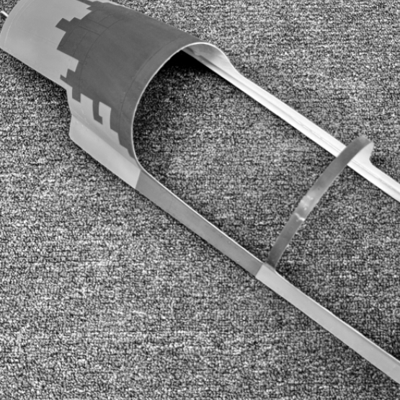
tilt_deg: -62.2
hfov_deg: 26.3
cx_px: 270
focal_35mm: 65
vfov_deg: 26.5
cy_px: 188
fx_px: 850
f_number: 1.78
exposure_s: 1/50
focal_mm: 6.76
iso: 80
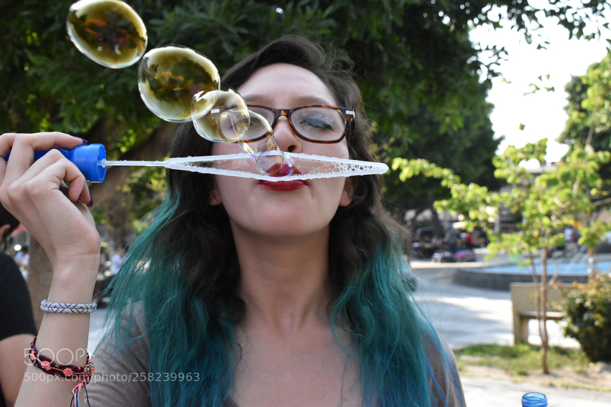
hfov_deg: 46.4
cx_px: 306
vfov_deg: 31.9
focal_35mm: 42
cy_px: 204
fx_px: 713
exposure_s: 1/1250
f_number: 8
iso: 2000
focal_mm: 28
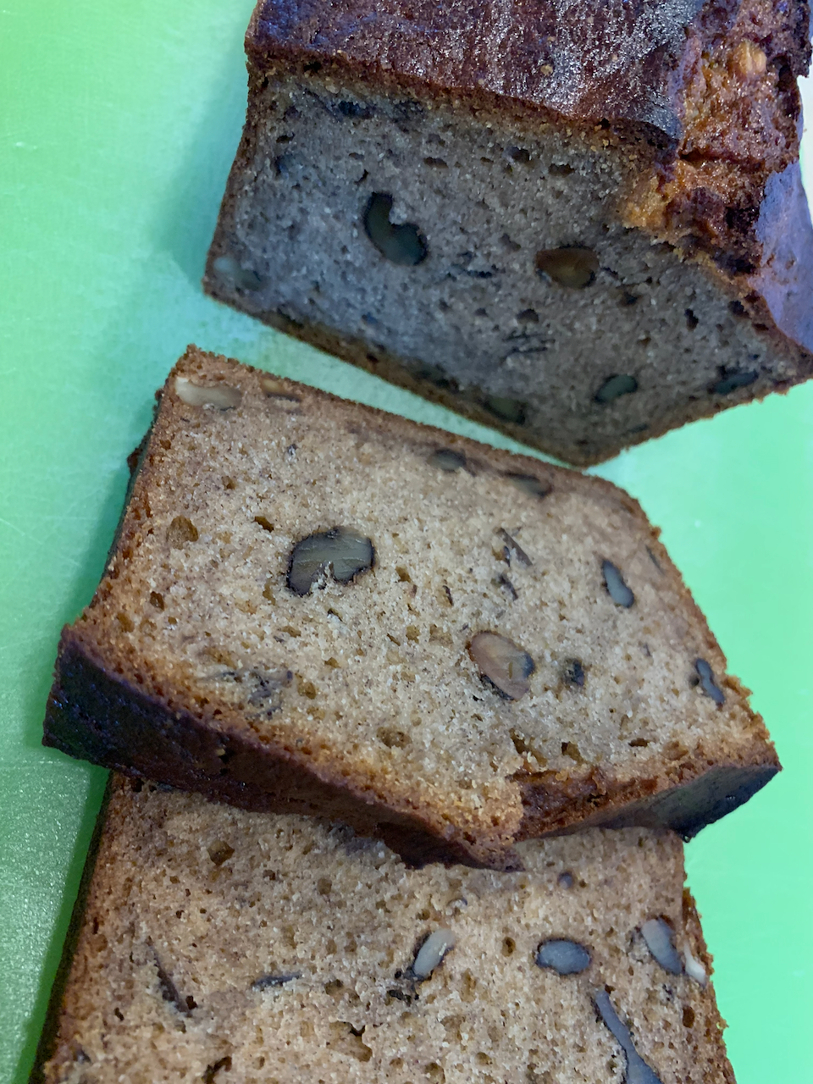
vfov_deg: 67.3
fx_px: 814
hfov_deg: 53.1
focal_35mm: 26
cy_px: 542
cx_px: 406
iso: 500
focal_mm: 4.25
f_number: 1.8
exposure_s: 1/30
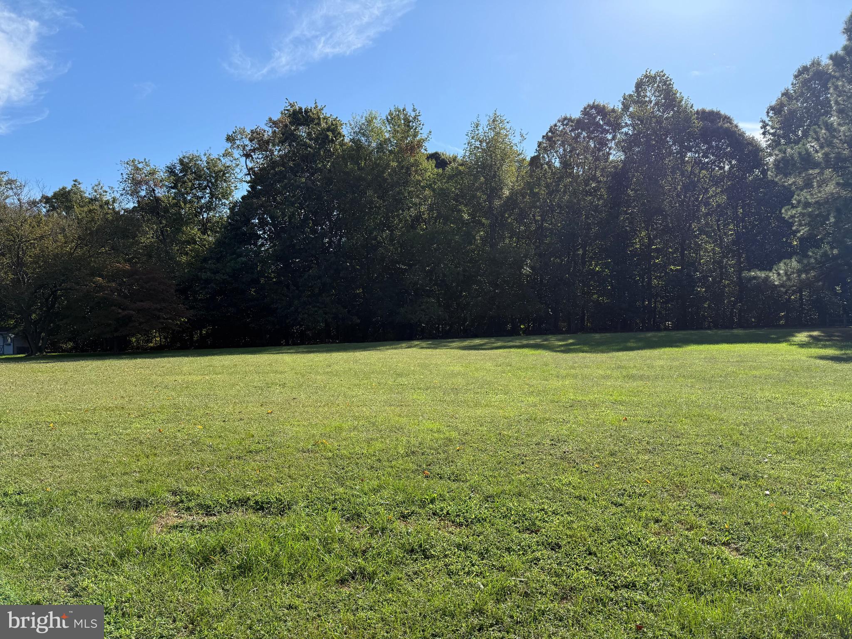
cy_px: 320
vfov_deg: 56.8
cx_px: 426
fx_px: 591
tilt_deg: -0.6
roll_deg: +1.3
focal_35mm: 24
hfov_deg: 71.6
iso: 100
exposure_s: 1/3425
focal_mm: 6.76
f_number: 1.78
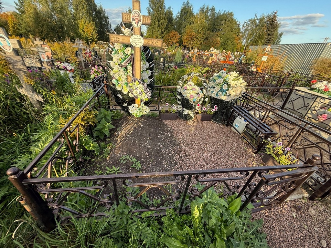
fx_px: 134
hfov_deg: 102.1
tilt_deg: -26.6
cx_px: 166
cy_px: 124
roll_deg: -6.7
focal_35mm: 14
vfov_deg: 85.7
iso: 50
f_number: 2.2
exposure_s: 1/164
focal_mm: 2.22
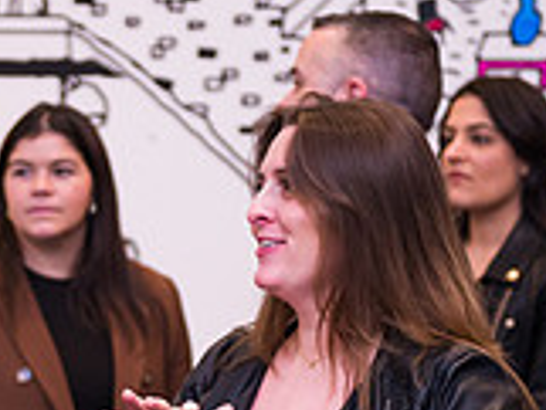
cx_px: 34
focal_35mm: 190
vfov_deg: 7.8
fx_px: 2999
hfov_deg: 10.3
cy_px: 386
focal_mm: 55
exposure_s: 1/200
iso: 1600
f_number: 3.2
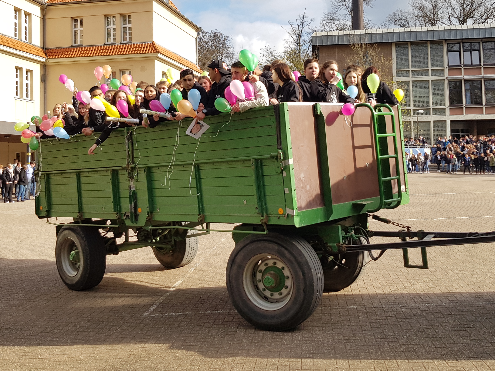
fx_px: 572
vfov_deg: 35.7
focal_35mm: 40
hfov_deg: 46.8
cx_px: 252
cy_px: 137
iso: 40
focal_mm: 4.2
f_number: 1.7
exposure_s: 1/1960
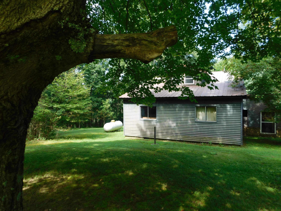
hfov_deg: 73.9
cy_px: 106
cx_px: 140
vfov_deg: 58.9
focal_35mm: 23
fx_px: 187
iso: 125
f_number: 3
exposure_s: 1/200
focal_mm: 4
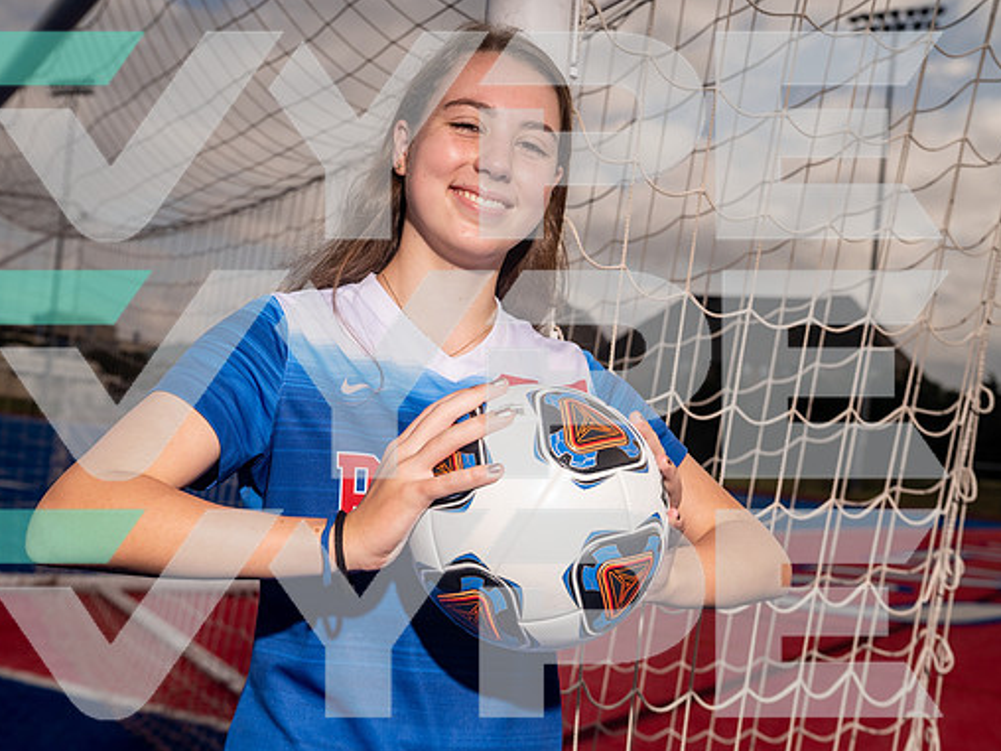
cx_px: 447
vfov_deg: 32.2
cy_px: 376
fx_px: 1301
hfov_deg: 42.0
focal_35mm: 45
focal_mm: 41
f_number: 5.6
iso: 100
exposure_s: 1/250
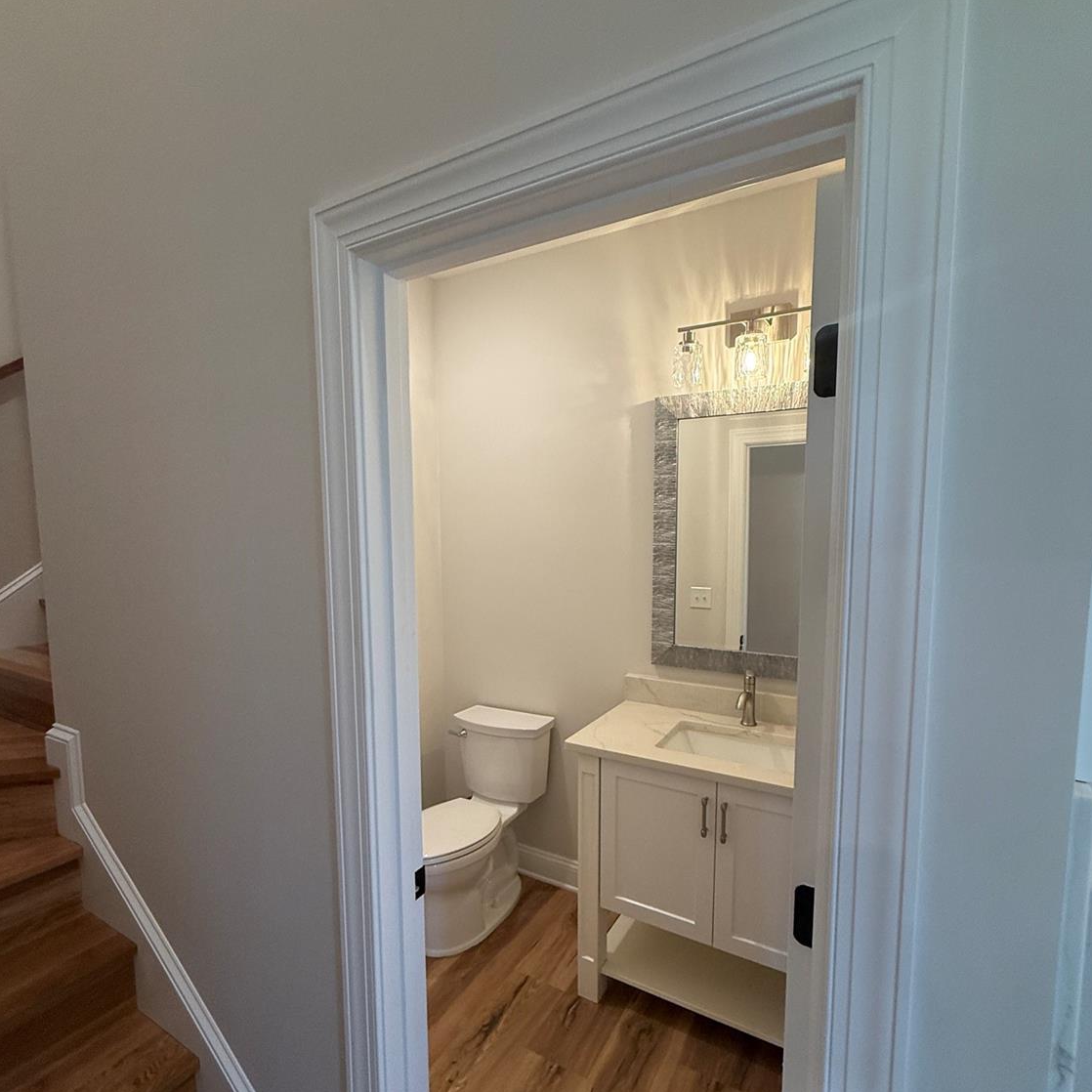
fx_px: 607
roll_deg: +1.2
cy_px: 588
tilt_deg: -4.4
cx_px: 543
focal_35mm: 17
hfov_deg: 84.0
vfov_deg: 83.8
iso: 250
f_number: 2.2
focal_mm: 2.22
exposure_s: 1/120
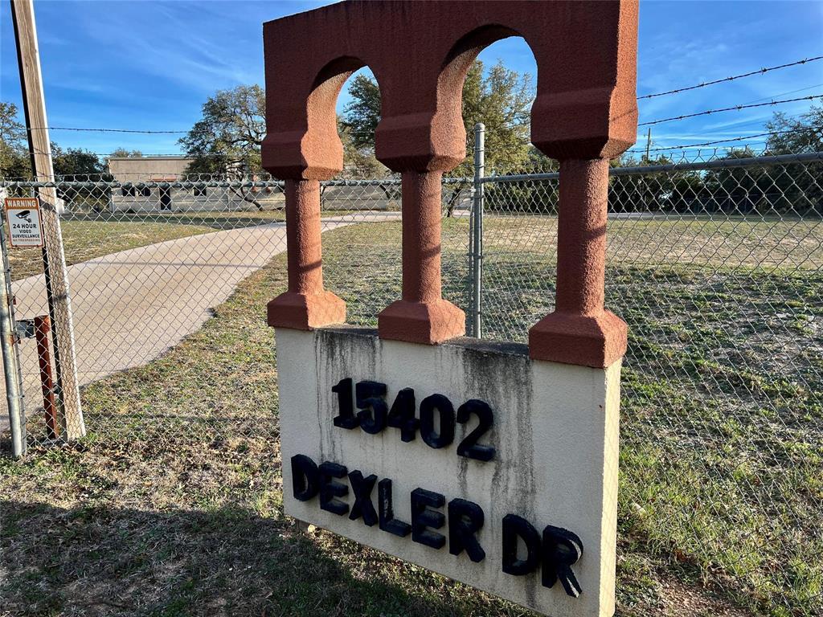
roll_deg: +1.5
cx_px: 412
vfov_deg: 53.1
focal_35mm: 26
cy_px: 308
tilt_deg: -7.2
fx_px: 618
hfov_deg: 67.3
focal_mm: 5.7
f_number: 1.5
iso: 50
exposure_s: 1/1252
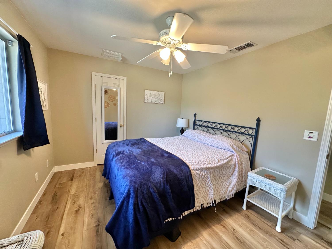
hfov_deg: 102.1
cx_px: 166
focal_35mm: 14
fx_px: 134
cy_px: 124
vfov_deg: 85.7
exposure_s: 1/120
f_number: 2.2
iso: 200
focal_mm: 2.22
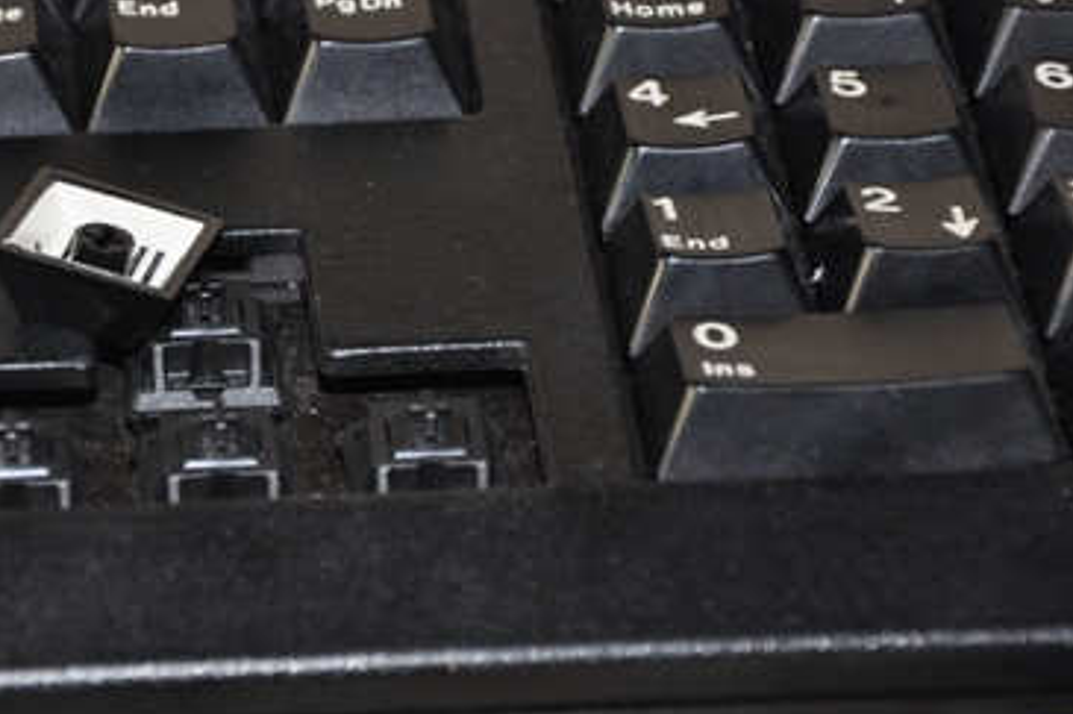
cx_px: 156
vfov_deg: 5.0
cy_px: 266
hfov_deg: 7.5
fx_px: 8219
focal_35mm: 276
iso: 320
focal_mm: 105
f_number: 5.6
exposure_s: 1/60
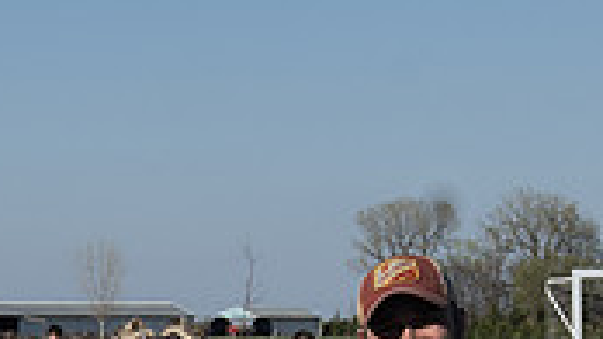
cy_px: 648
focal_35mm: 216
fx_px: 3455
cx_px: 77
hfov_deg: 9.9
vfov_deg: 5.5
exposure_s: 1/400
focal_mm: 31
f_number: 9
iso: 100
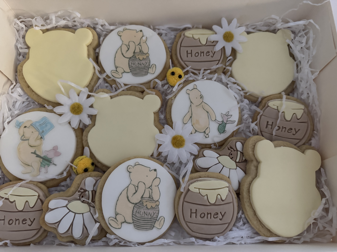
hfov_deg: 71.6
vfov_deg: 56.8
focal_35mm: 24
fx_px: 234
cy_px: 126
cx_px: 168
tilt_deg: -61.9
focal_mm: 6.76
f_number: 1.78
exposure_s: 1/40
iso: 800
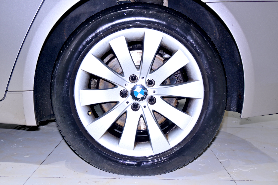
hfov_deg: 55.1
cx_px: 139
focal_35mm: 34
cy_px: 92
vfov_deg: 38.4
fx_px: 266
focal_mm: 23
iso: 125
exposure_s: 1/60
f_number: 4.2
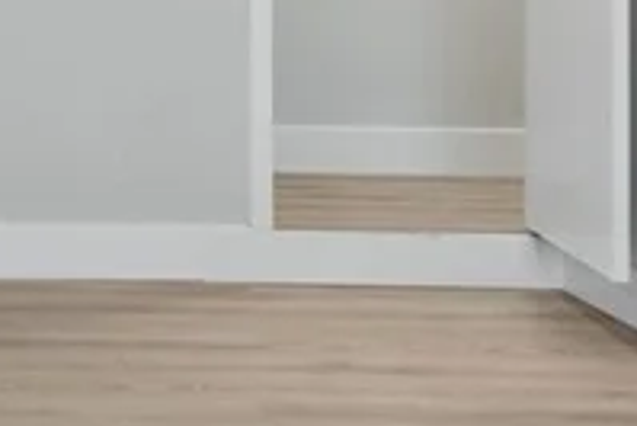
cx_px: -282
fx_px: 2001
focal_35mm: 113
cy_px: -154
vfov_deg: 11.8
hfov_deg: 16.6
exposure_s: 1/30
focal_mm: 22
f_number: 8
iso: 500
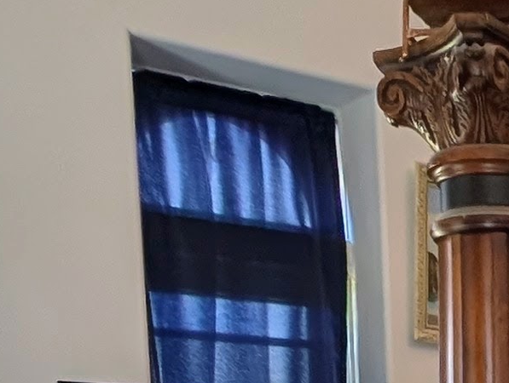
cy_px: 634
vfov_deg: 16.0
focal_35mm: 82
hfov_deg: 21.0
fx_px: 1208
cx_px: 706
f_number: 1.95
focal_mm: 2.23
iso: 85
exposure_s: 1/120
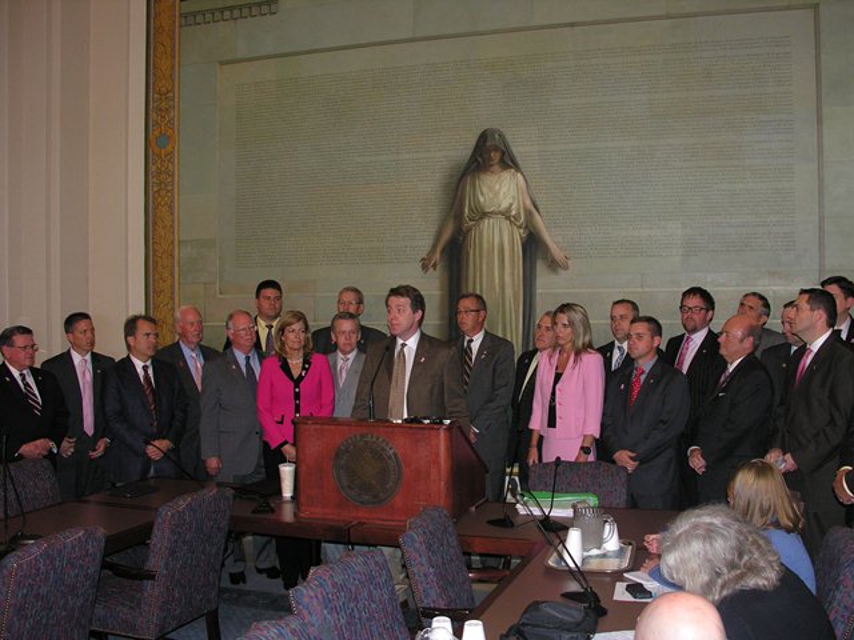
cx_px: 427
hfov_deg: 52.6
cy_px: 320
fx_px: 863
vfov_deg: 40.7
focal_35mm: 35
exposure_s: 1/60.1
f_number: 2.8
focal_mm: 8.9
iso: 132
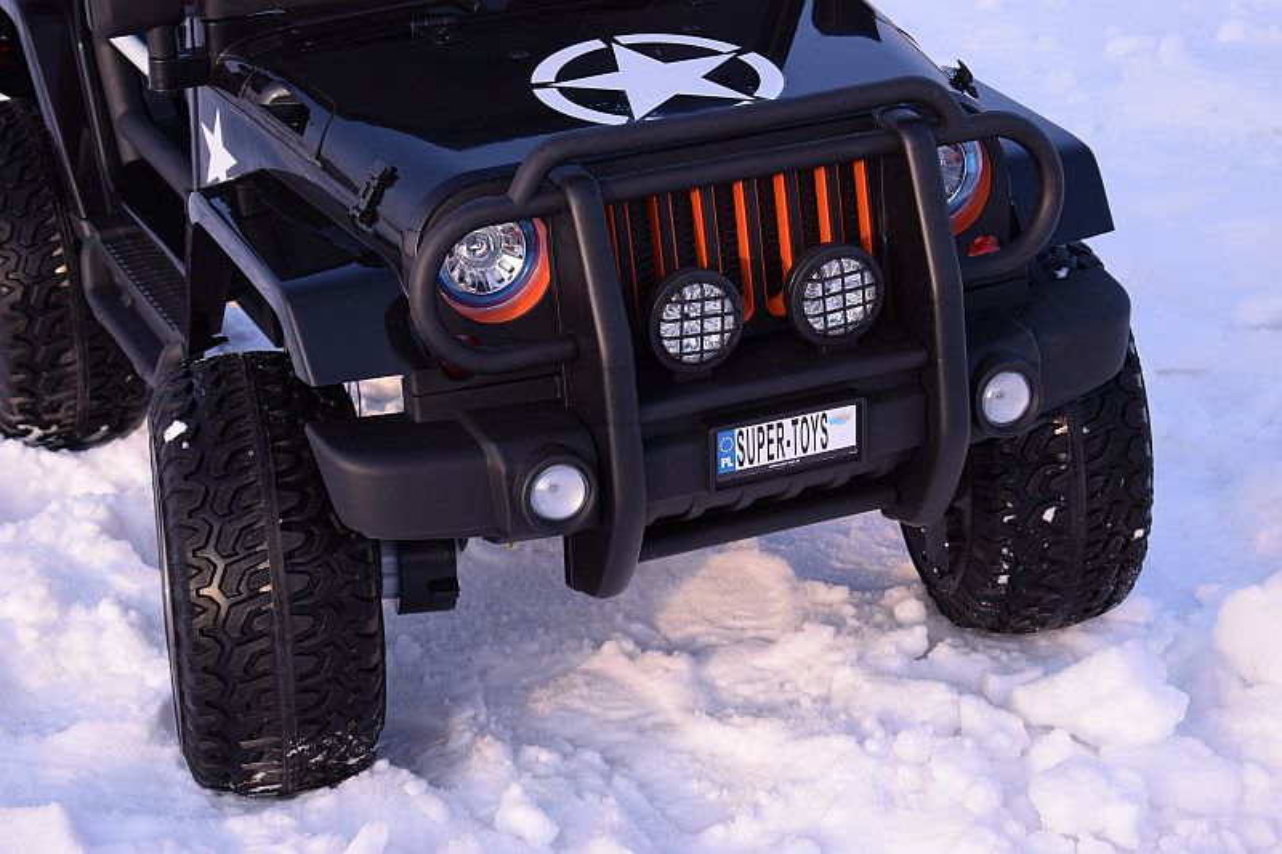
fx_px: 2937
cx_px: 641
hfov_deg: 24.6
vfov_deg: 16.5
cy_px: 427
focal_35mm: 82
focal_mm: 55
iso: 400
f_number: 5.6
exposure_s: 1/640
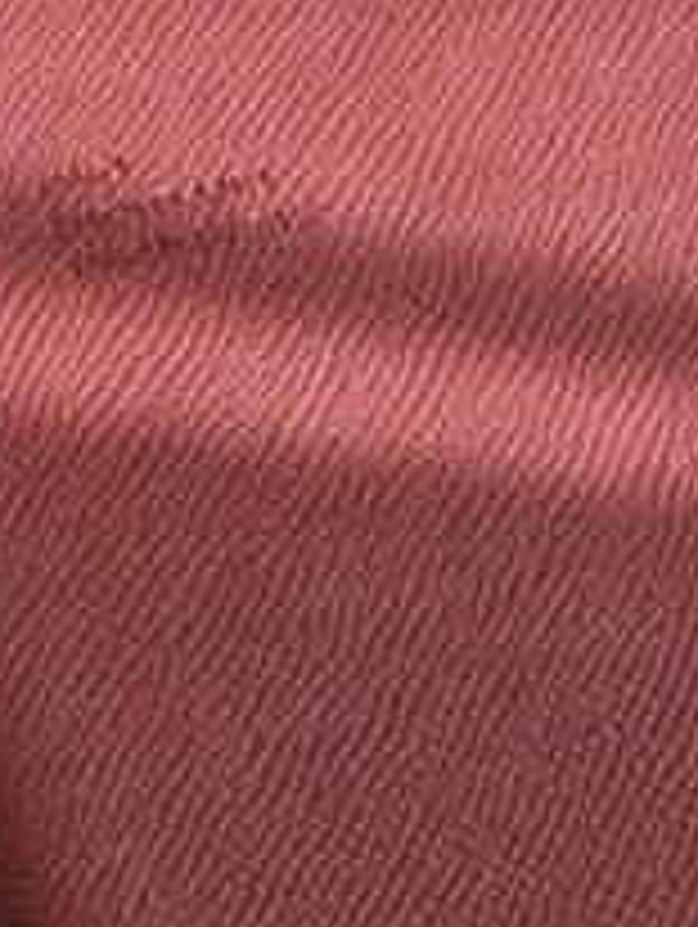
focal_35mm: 297
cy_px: 439
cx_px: 477
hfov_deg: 5.0
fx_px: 7969
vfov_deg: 6.7
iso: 1600
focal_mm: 20.6
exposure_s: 1/250
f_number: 7.1
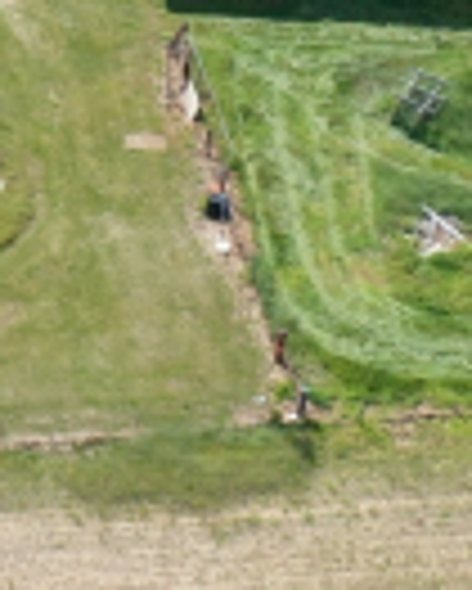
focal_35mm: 150
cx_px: -427
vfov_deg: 12.2
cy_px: -329
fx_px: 2616
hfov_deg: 9.7
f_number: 3.5
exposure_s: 1/3200
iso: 400
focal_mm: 10.26
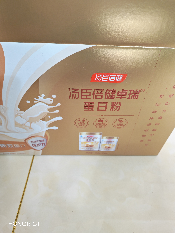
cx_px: 88
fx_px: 162
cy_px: 116
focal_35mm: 24
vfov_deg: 71.6
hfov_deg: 56.8
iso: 1000
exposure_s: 1/25
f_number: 1.95
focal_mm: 6.67
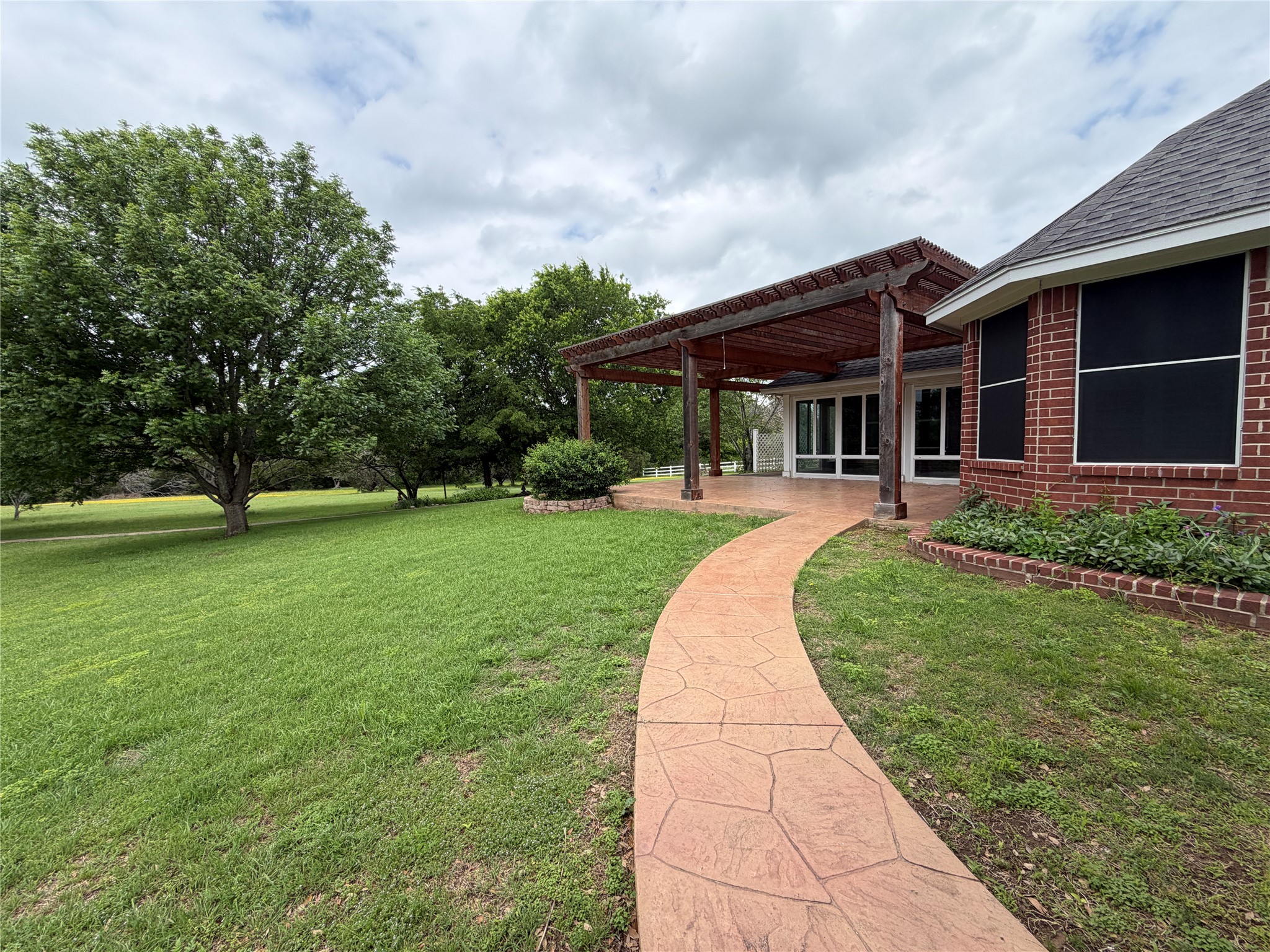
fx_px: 514
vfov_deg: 85.7
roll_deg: +1.0
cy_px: 476
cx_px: 635
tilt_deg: -3.4
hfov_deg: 102.1
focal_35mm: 14
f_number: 2.2
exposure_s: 1/770
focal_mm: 2.22
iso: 25
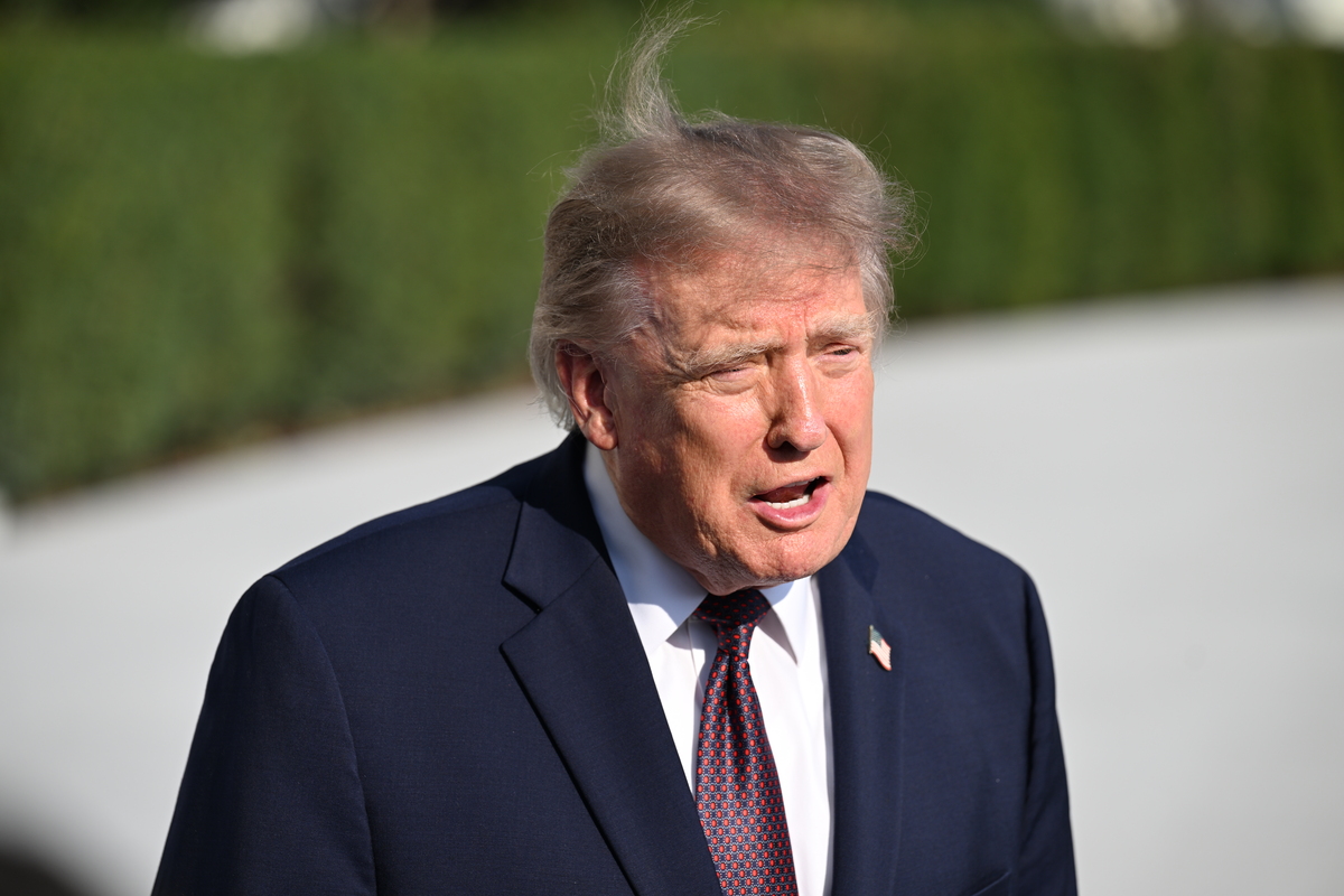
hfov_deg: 11.4
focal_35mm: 180
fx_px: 6719
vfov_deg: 7.6
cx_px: 672
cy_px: 448
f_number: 4
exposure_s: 1/1000
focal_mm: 180
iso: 90
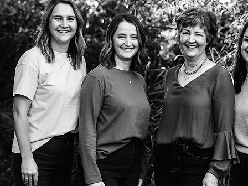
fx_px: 1053
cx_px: 140
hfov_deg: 13.4
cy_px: 98
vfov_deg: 10.1
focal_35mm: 147
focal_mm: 105
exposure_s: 1/200
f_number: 5
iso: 800
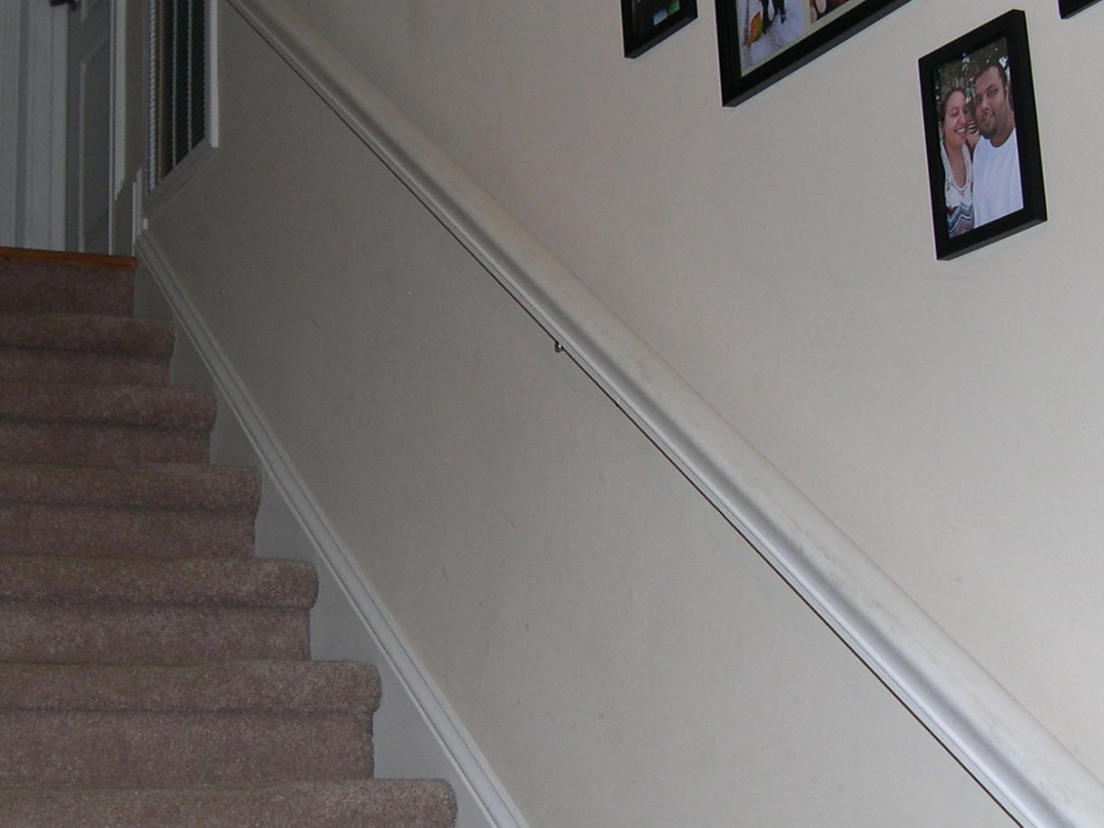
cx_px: 485
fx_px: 2264
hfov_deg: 27.4
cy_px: 318
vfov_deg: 20.7
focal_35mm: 71
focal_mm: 8
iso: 100
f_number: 2.8
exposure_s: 1/60
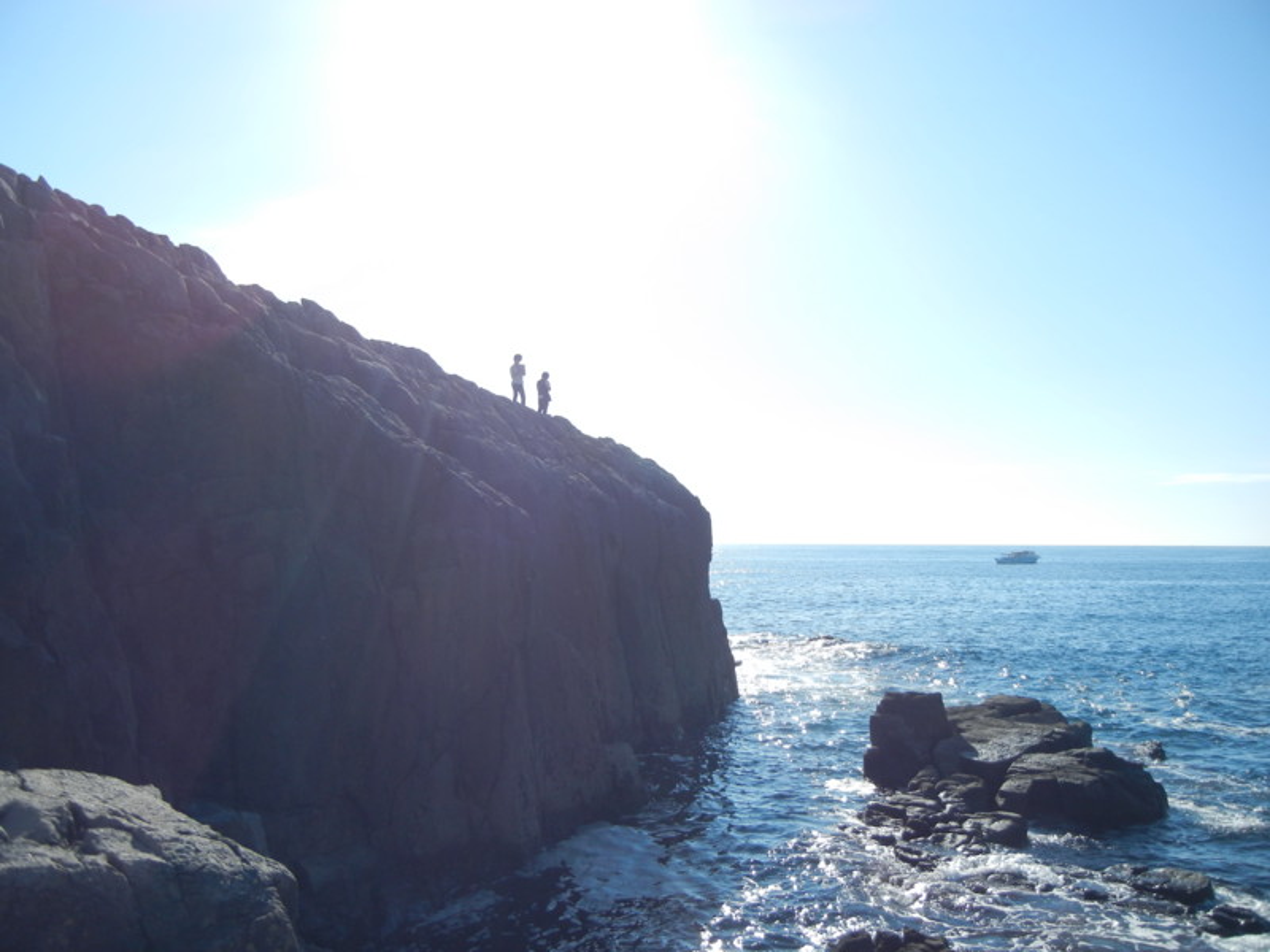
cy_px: 476
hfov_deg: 60.0
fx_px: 1101
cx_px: 635
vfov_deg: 46.8
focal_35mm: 30
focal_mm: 5.4
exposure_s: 1/450
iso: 160
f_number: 7
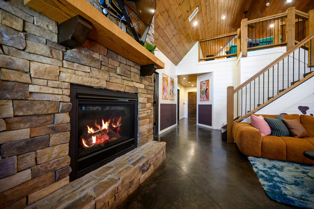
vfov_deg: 81.1
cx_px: 157
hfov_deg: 104.3
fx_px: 122
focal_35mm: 14
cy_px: 104
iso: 800
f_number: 4
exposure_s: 1/80
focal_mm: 14
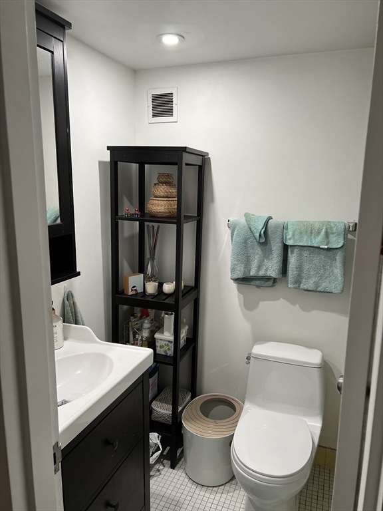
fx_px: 384
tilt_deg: -10.7
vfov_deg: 67.3
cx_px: 192
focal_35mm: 26
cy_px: 256
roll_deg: -1.5
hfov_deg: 53.1
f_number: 1.5
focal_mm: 5.7
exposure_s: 1/120
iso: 125
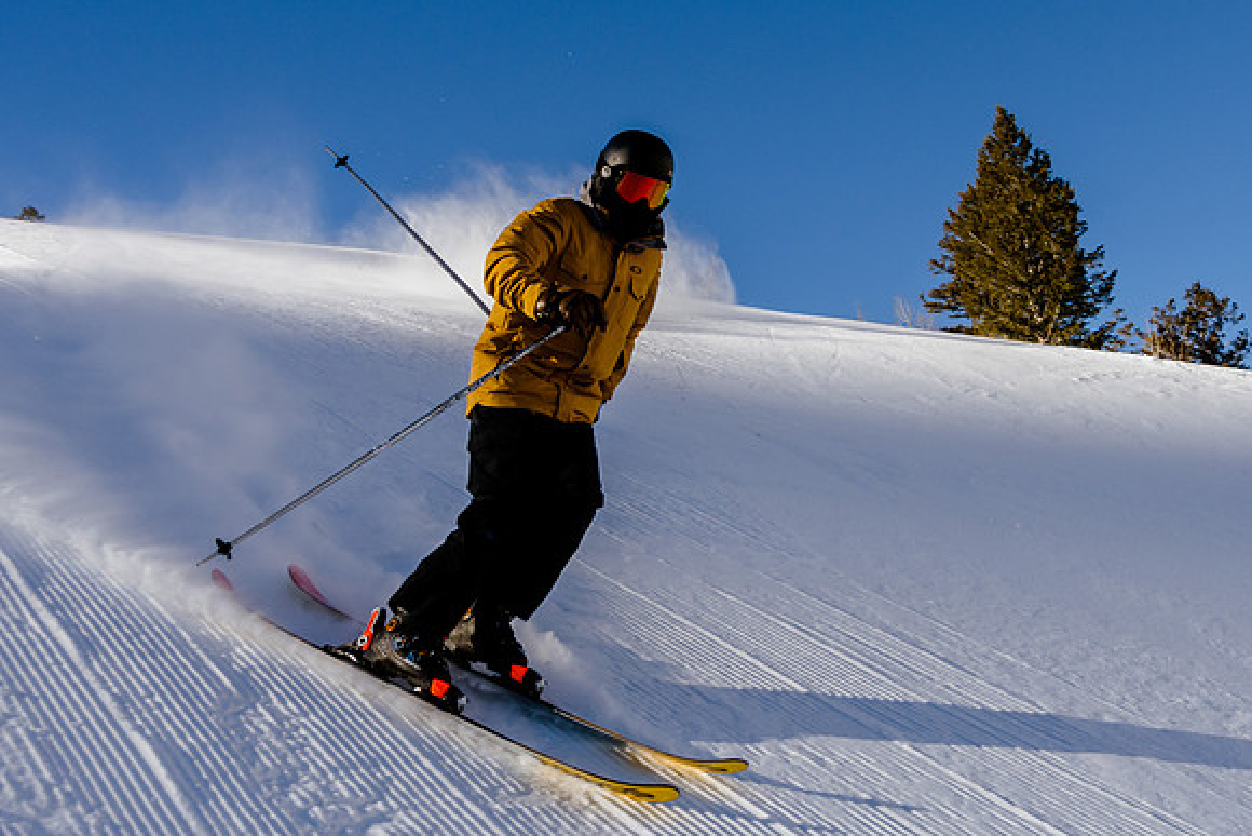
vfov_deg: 27.0
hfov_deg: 39.3
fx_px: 1727
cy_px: 280
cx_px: 856
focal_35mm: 50
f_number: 8
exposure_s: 1/1000
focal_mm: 24
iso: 160
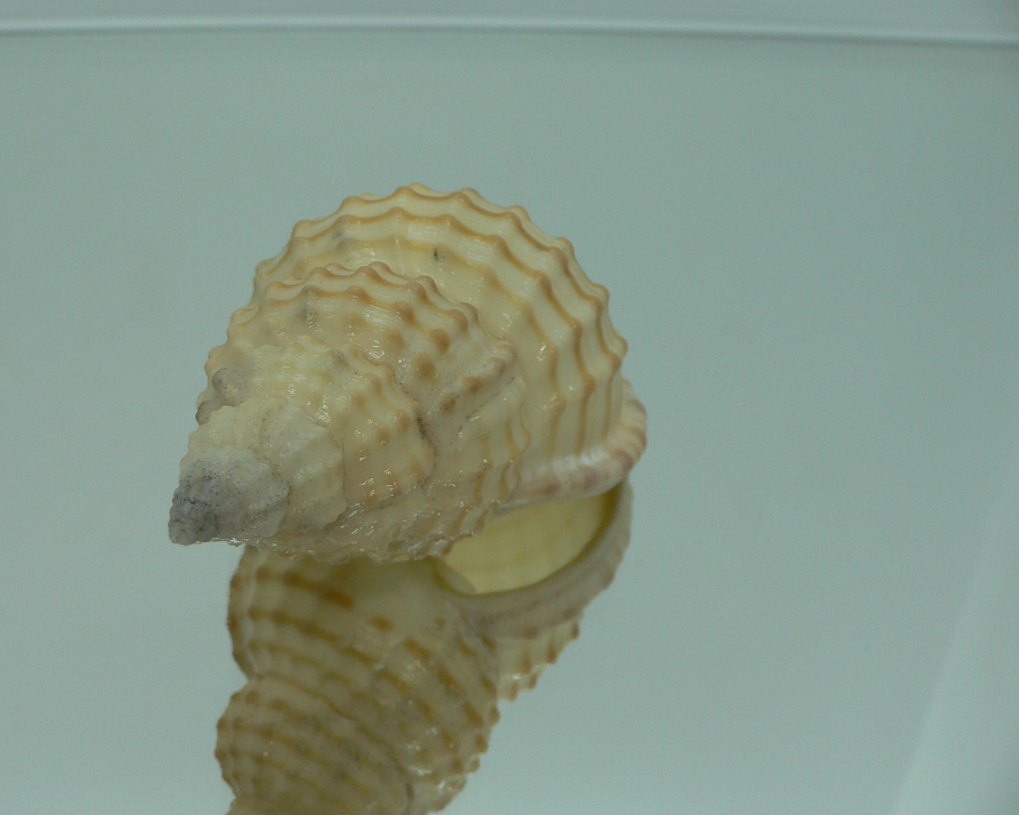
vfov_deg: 35.7
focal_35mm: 42
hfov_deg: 43.6
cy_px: 412
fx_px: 1267
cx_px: 397
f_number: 2.8
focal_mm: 4.6
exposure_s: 1/60
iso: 80
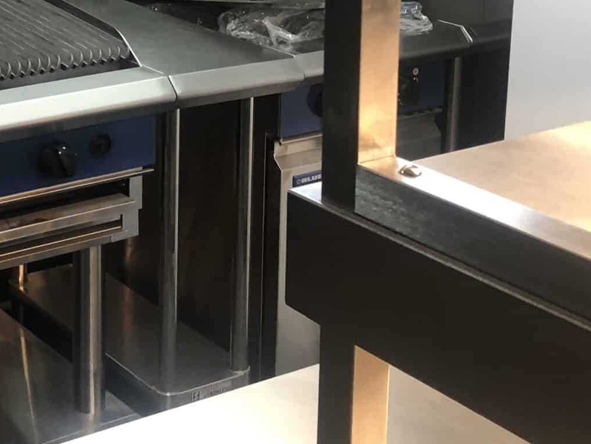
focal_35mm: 79
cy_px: -34
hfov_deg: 23.8
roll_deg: +0.3
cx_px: 29
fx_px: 1349
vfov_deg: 18.0
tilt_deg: -11.6
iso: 32
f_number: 1.8
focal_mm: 3.99
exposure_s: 1/25
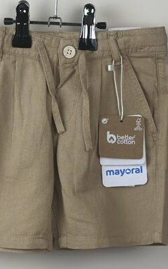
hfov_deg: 9.8
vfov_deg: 15.7
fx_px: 974
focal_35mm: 133
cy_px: 161
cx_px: 52
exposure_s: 1/446
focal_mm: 6.86
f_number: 1.78
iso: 80
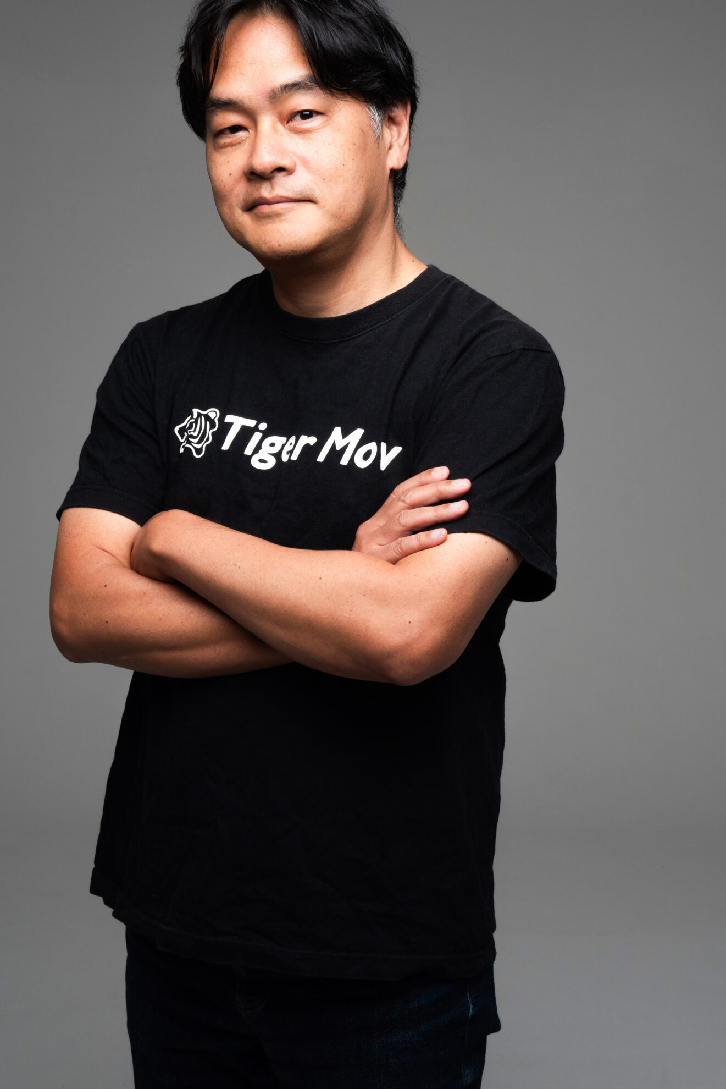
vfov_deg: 37.5
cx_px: 315
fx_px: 1602
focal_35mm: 53
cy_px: 502
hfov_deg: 25.5
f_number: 13
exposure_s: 1/125
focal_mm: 41
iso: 200
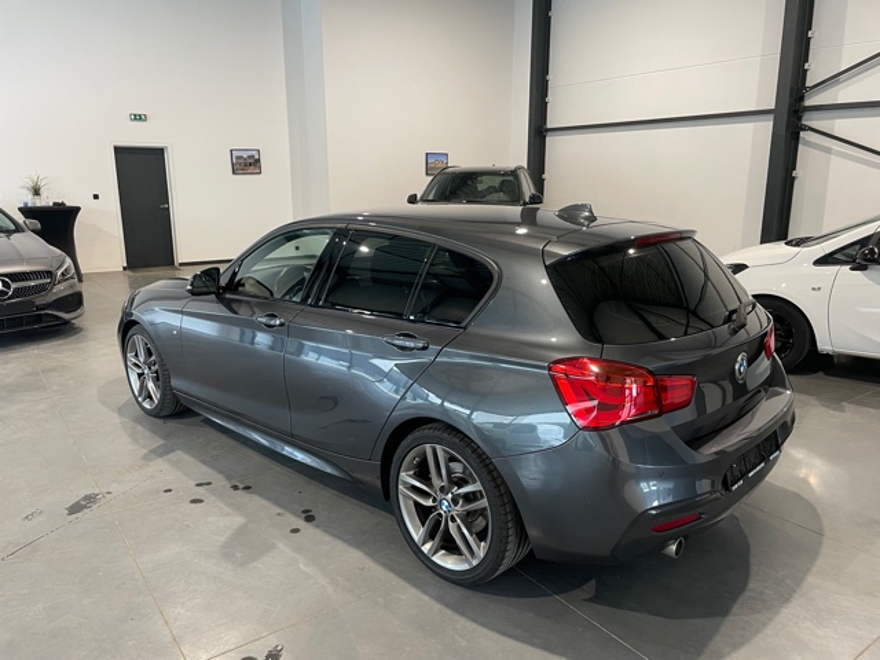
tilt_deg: -14.2
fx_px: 661
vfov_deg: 53.1
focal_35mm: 26
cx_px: 440
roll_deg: +0.0
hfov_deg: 67.3
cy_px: 330
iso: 80
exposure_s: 1/50
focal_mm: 4.2
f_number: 1.6
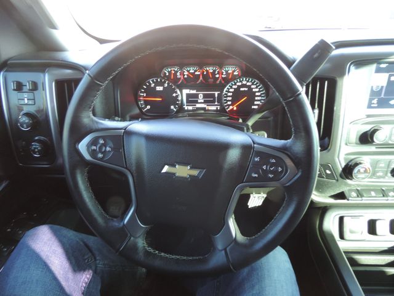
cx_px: 197
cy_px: 148
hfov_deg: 71.6
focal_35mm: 24
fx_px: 273
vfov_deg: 56.8
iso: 400
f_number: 3
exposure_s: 1/13
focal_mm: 4.3
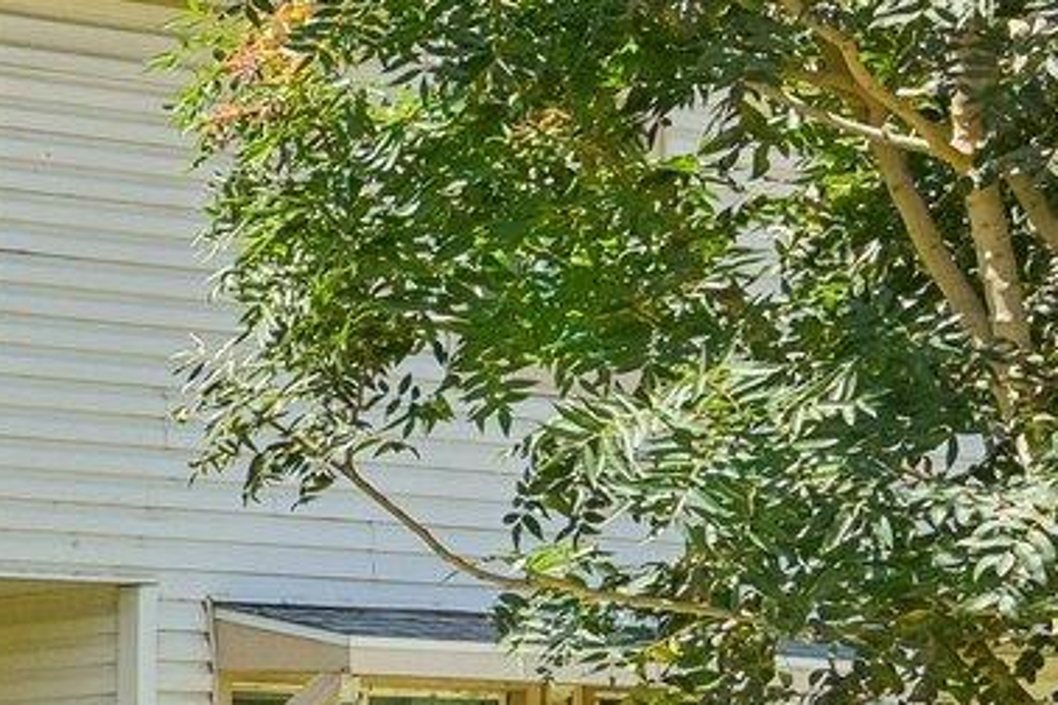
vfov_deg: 12.8
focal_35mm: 103
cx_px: -1716
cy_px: 922
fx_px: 3027
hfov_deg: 13.0
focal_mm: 19
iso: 640
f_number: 8
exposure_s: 1/1250
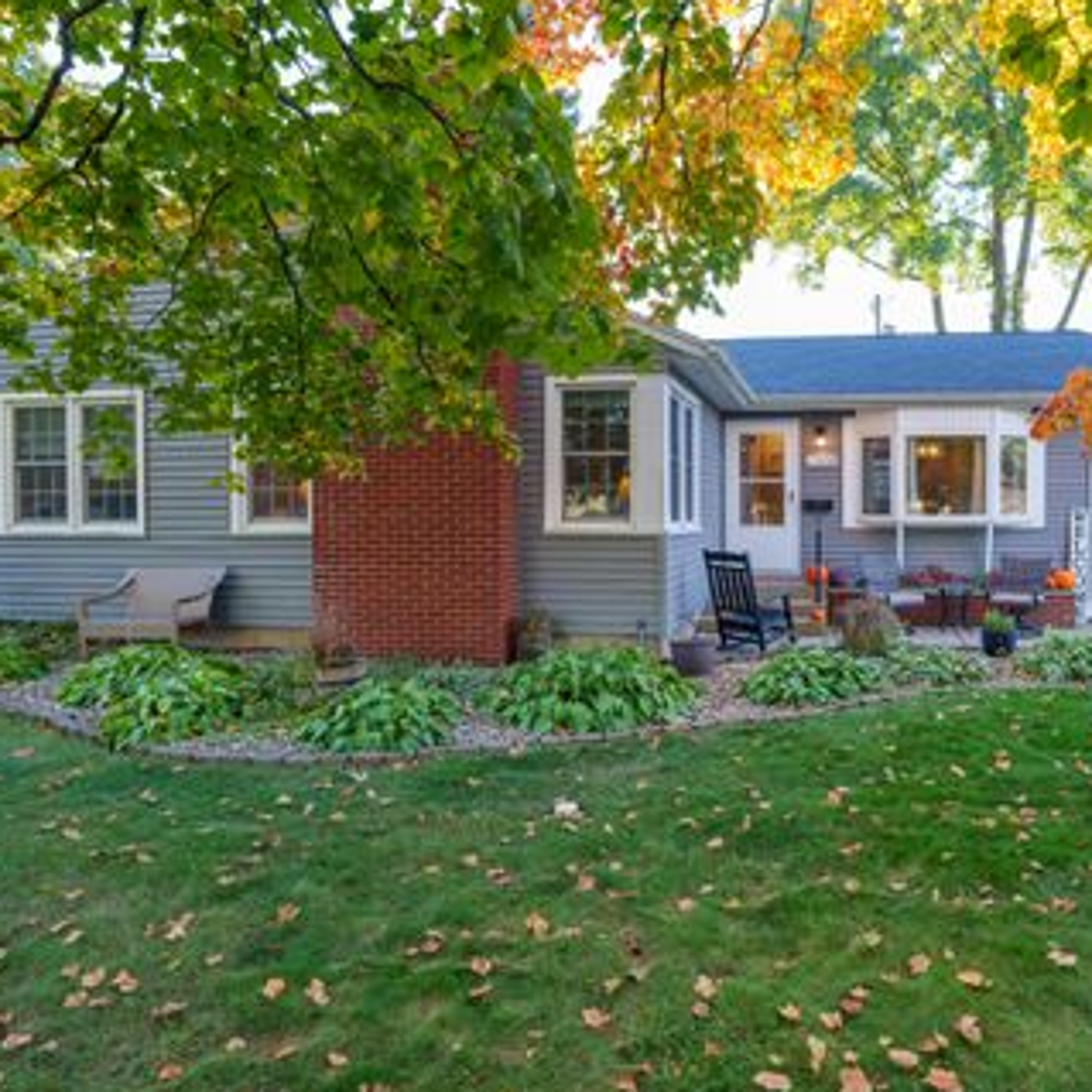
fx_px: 857
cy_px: 536
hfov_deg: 63.4
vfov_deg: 65.0
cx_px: 726
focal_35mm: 24
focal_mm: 18
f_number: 4.5
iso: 2500
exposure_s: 1/800
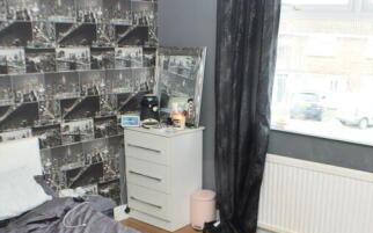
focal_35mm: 56
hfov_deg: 36.1
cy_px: 198
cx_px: 230
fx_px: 569
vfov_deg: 22.7
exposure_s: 1/60
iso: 800
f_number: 4
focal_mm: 18
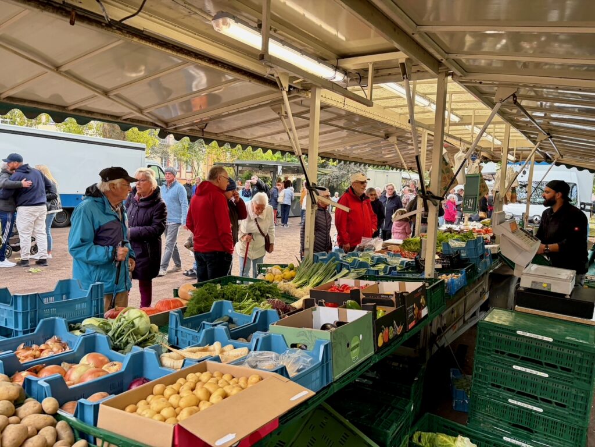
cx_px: 298
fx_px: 447
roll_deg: +0.5
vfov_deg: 53.1
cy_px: 224
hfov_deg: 67.3
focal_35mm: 26
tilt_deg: -7.7
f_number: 1.6
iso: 80
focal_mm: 5.96
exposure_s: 1/121
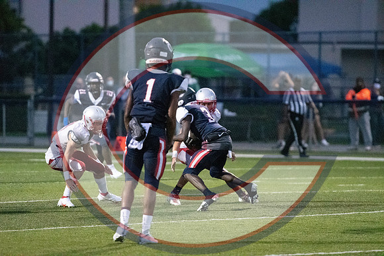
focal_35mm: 300
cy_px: 128
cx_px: 192
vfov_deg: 4.6
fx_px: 3201
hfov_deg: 6.9
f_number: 2.8
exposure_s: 1/2500
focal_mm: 200
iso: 32000
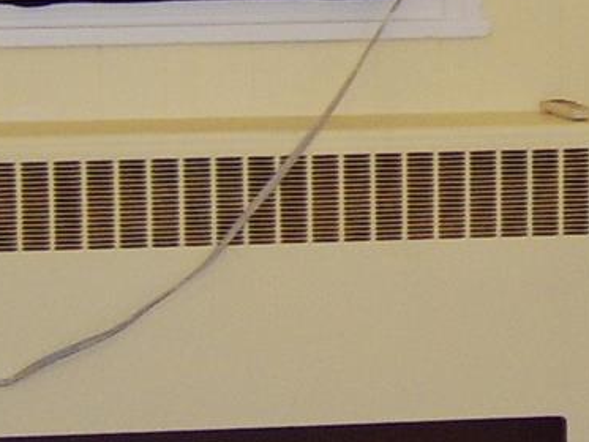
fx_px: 2894
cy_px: 101
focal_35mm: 170
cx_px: 786
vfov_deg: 8.7
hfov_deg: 11.3
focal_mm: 8.13
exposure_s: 1/30
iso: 141
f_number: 2.7
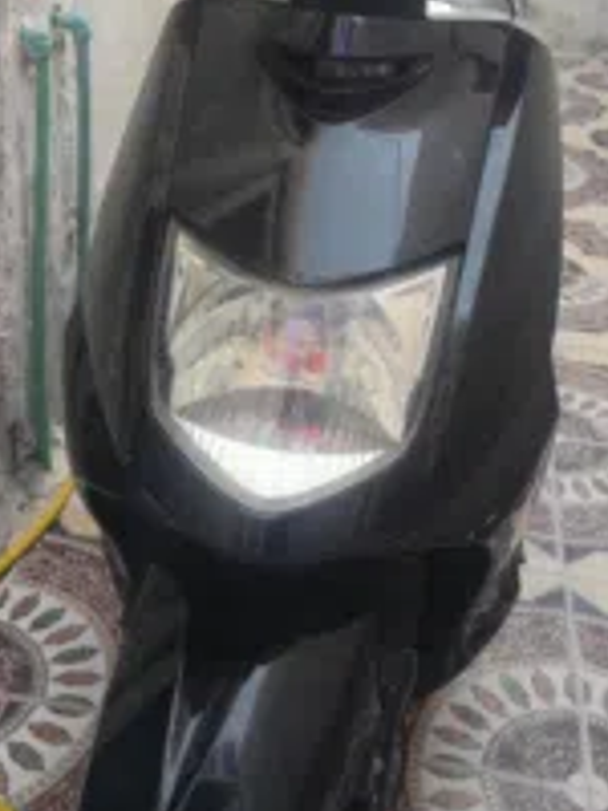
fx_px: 1077
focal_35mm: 46
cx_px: 312
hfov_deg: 31.5
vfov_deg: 40.6
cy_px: 255
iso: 320
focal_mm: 6.14
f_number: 1.65
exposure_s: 1/100
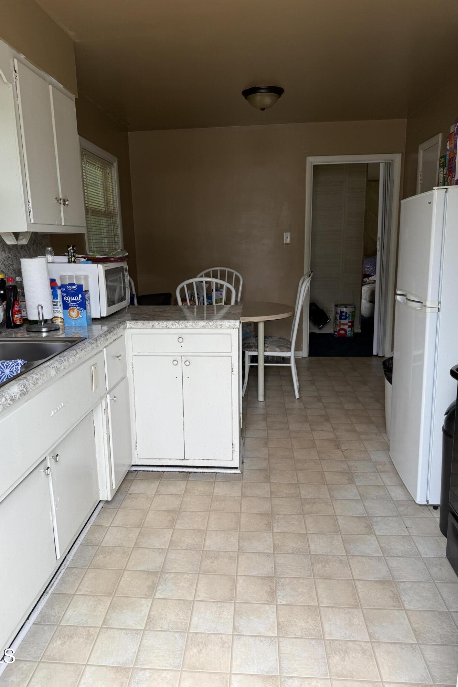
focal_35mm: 25
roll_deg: +0.0
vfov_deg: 71.5
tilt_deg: -10.9
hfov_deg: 51.3
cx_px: 219
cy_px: 344
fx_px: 477
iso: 80
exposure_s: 1/303
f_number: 1.78
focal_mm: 6.76
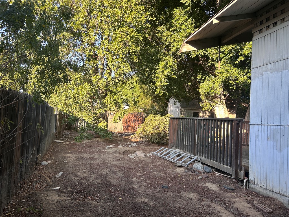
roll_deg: -1.8
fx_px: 217
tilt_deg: +1.8
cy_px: 108
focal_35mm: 26
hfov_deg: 67.3
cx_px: 144
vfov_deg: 53.1
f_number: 1.5
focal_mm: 5.7
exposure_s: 1/287
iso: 50
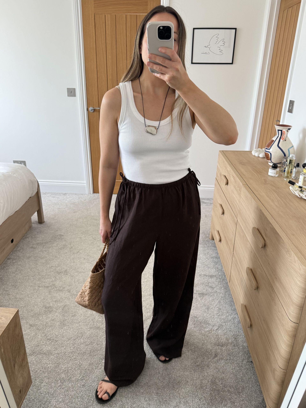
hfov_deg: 56.8
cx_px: 153
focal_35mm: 24
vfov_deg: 71.6
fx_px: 283
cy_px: 204
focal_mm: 6.76
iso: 200
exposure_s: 1/121
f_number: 1.78
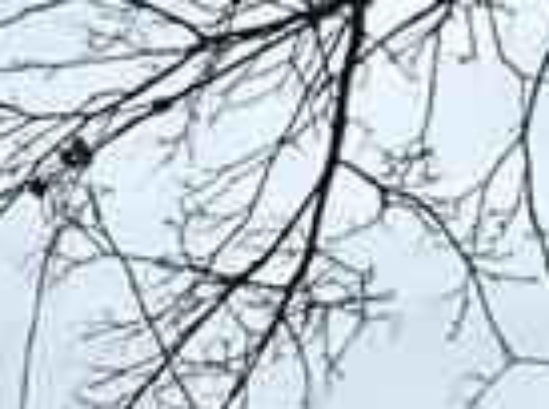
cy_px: 1315
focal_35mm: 195
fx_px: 3085
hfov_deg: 8.3
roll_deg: +0.5
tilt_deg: +4.8
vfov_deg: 6.7
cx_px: -1194
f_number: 1.5
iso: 40
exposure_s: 1/121
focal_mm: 5.7
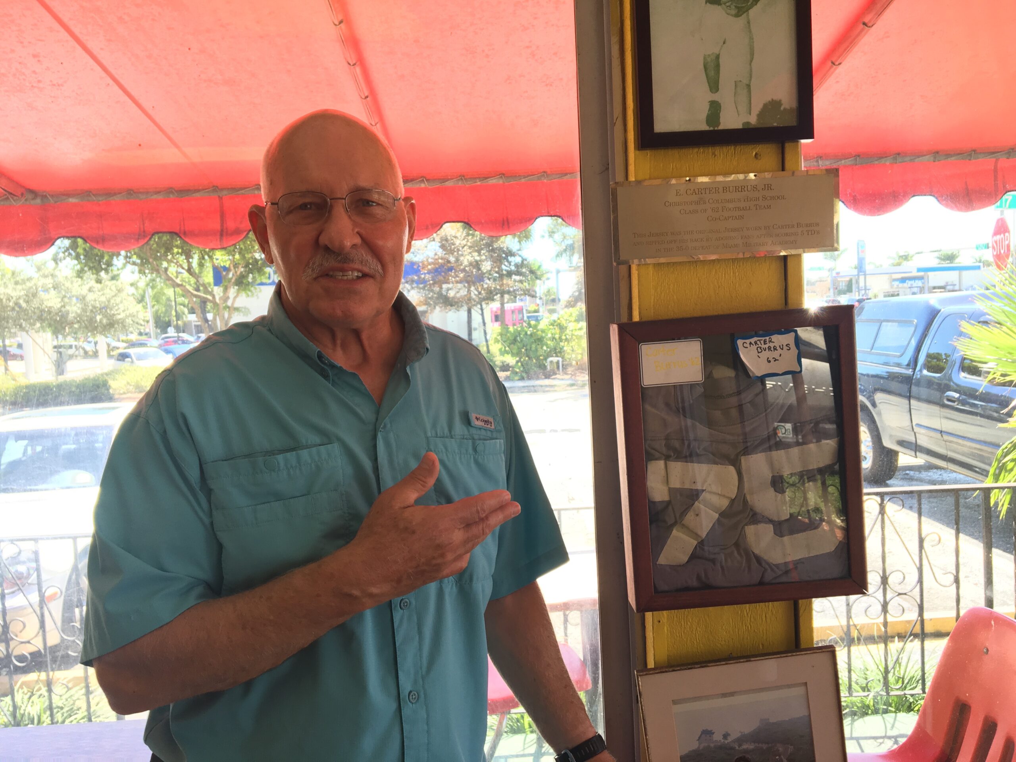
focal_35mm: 29
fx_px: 851
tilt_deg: -5.2
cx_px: 508
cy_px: 381
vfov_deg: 48.2
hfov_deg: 61.7
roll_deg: +2.9
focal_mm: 4.15
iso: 25
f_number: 2.2
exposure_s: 1/120
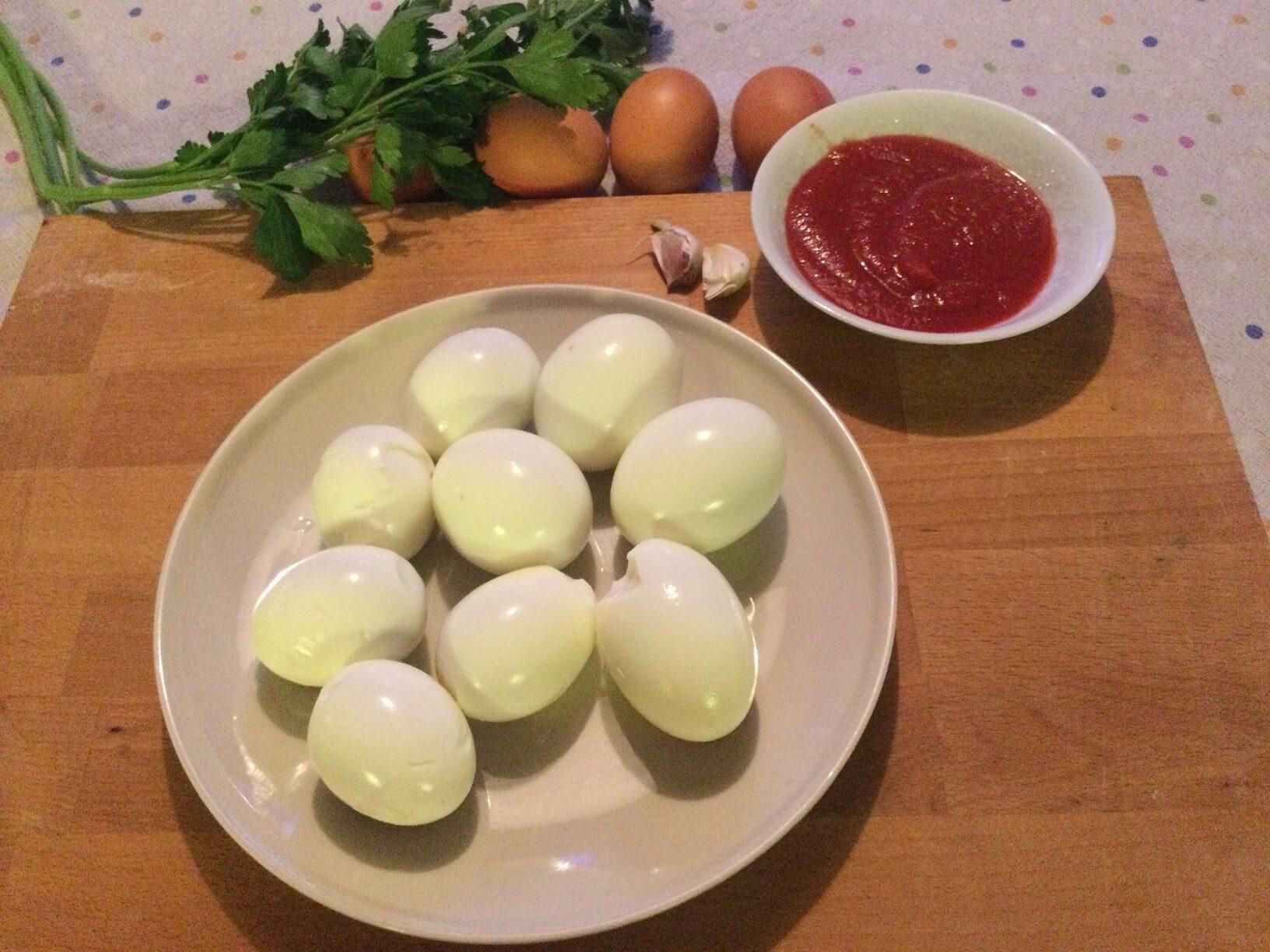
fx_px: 1137
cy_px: 476
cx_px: 635
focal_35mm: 31
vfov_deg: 45.4
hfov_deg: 58.4
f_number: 2.4
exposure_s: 1/17
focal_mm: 3.3
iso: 320
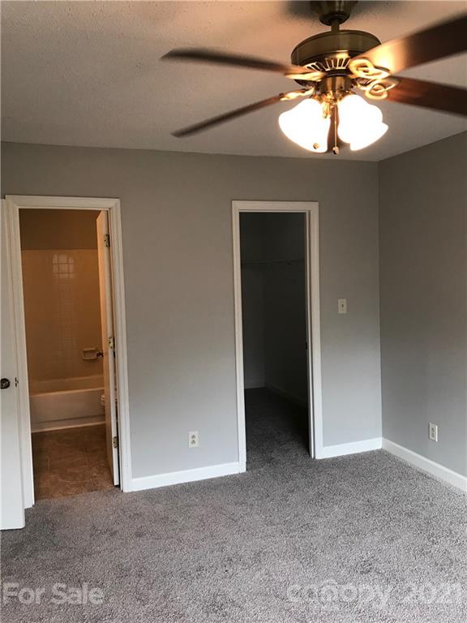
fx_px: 504
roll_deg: +1.3
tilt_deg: -3.2
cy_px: 312
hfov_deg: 49.7
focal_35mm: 28
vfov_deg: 63.4
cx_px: 234
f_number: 1.8
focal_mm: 3.99
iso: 25
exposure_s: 1/40
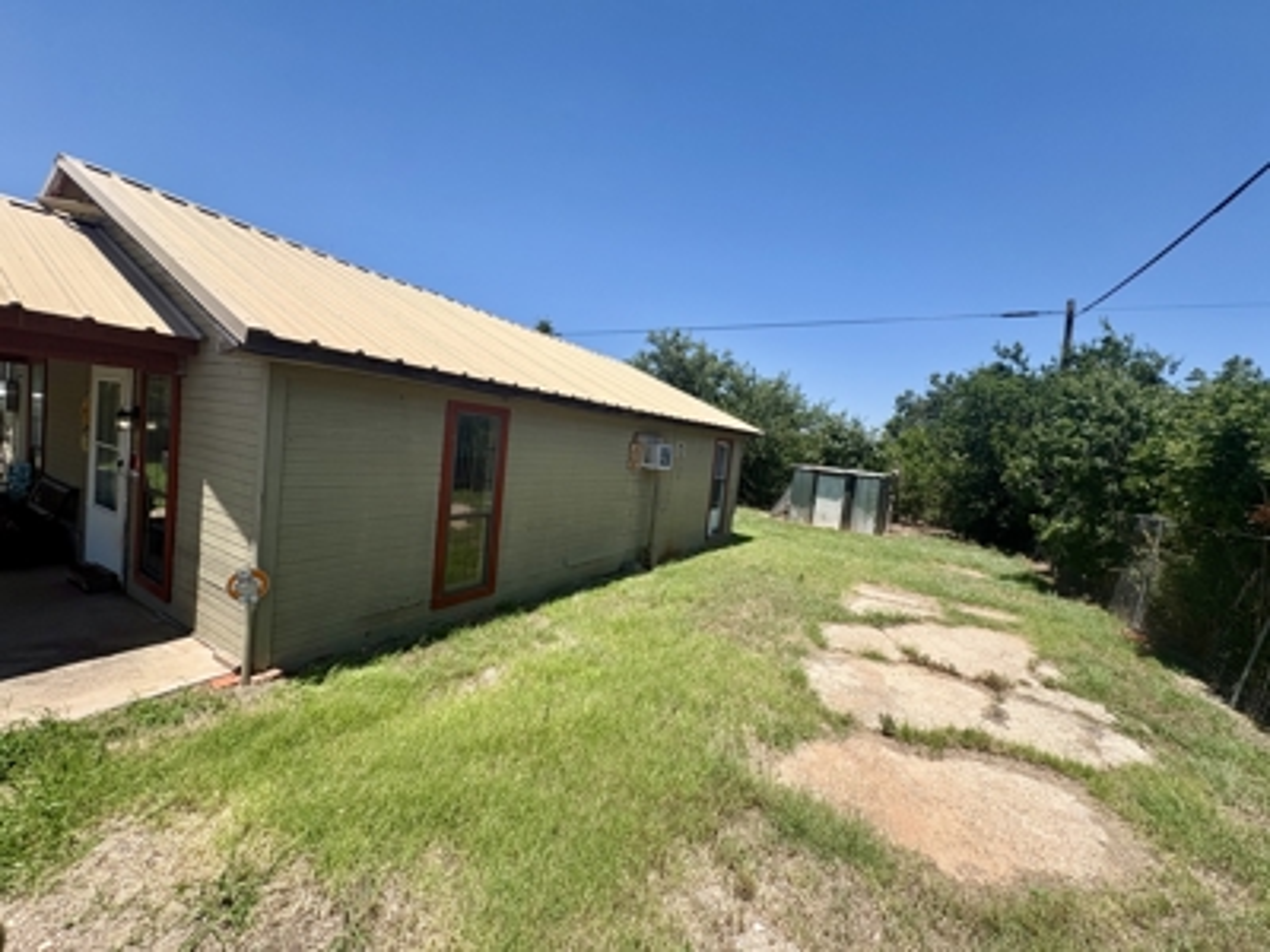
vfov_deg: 85.7
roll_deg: -5.5
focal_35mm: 14
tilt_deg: -3.8
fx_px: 514
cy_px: 476
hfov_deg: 102.1
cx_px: 635
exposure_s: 1/1832
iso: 50
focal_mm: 2.22
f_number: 2.2
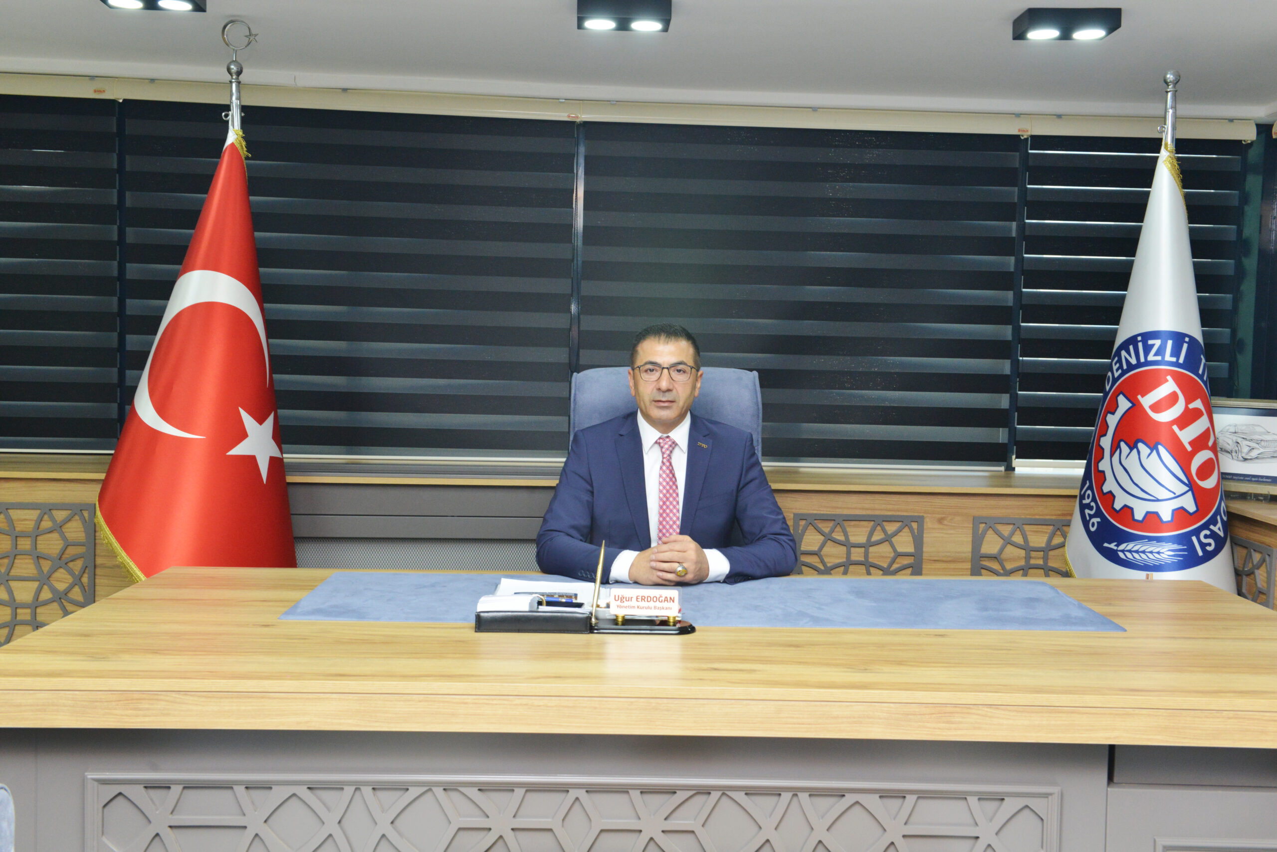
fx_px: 1348
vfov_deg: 35.1
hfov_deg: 50.7
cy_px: 426
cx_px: 638
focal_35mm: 38
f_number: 10
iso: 2200
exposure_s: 1/60
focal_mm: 38
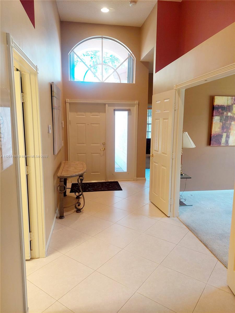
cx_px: 118
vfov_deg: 71.6
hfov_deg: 56.8
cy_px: 156
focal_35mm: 24
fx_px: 217
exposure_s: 1/60.2
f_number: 1.8
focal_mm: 5.23
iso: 160
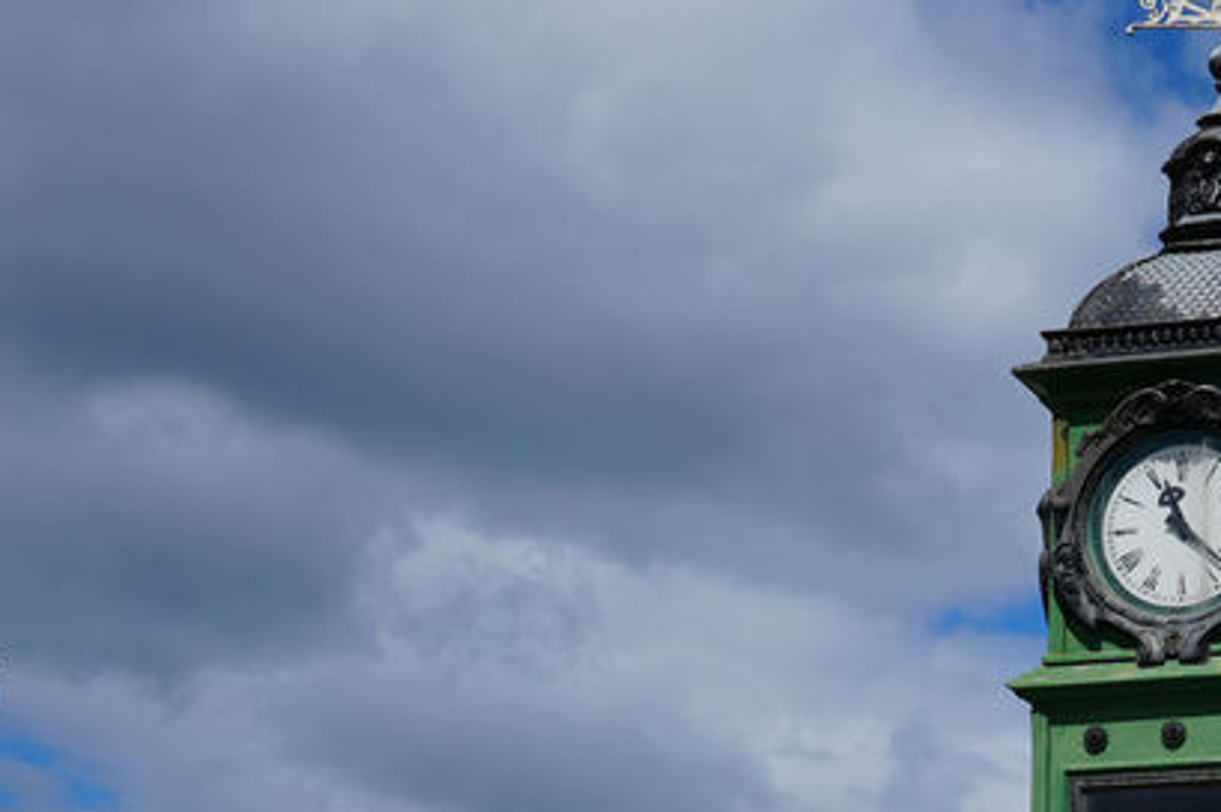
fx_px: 3186
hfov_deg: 21.0
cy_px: 752
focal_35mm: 94
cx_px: 1230
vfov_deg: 14.4
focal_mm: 24
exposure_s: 1/400
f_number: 10
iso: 100
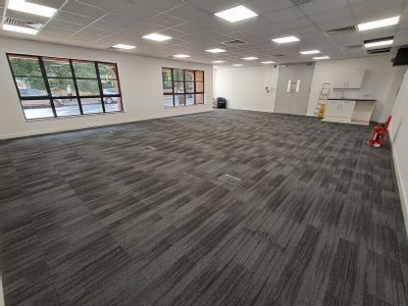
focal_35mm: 16
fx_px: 189
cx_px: 204
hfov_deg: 94.5
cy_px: 153
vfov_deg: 78.1
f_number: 2.2
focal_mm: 1.64
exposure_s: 1/50
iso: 64
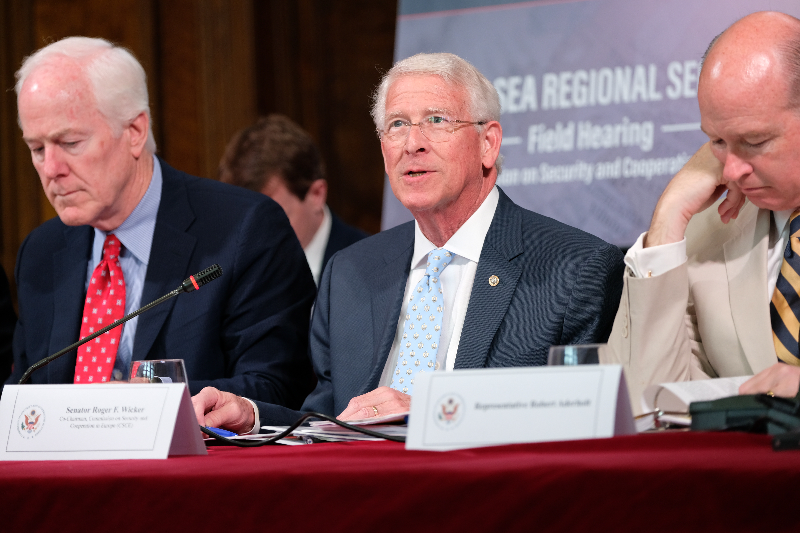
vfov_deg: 8.3
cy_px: 266
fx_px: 3689
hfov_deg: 12.4
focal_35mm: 166
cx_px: 400
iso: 640
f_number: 2.8
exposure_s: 1/125
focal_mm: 110.6
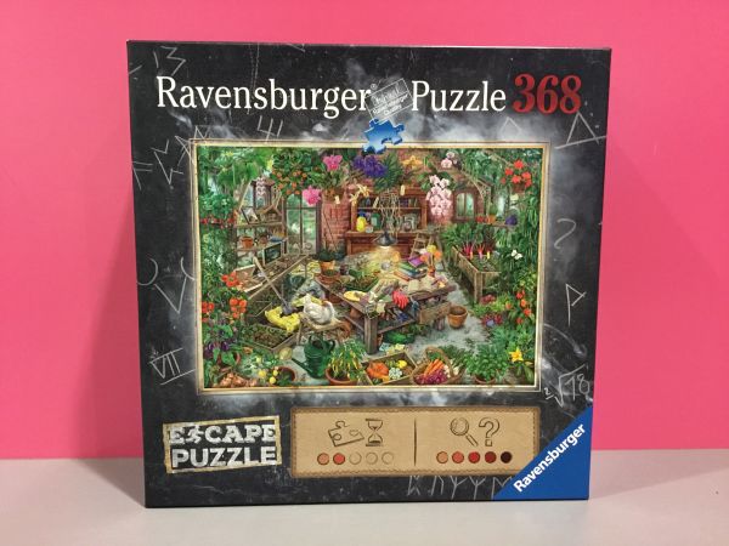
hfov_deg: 58.4
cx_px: 364
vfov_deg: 45.4
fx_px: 653
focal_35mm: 31
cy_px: 273
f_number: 2.4
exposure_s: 1/17
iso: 250
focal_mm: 3.3
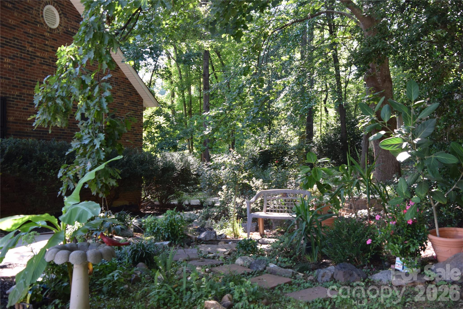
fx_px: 463
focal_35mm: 36
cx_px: 232
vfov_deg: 36.9
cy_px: 154
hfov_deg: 53.1
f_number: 4.5
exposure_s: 1/80
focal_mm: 24
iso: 400
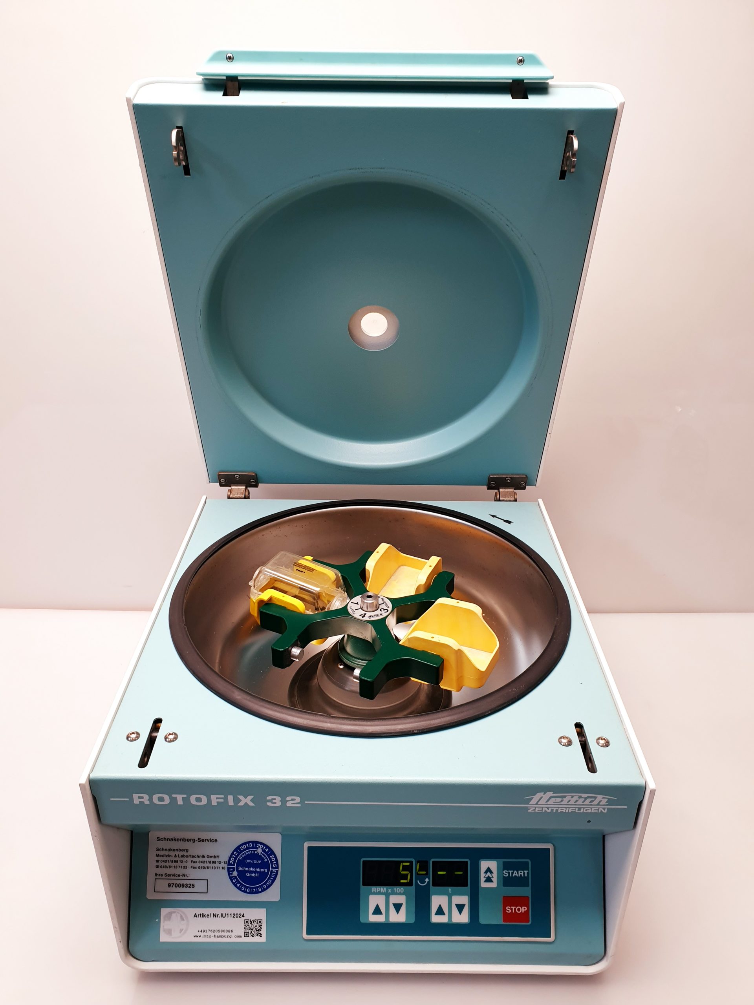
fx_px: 755
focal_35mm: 26
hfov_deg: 53.1
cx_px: 377
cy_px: 502
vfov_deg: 67.3
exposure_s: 1/50
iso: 64
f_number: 2.4
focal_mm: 4.3
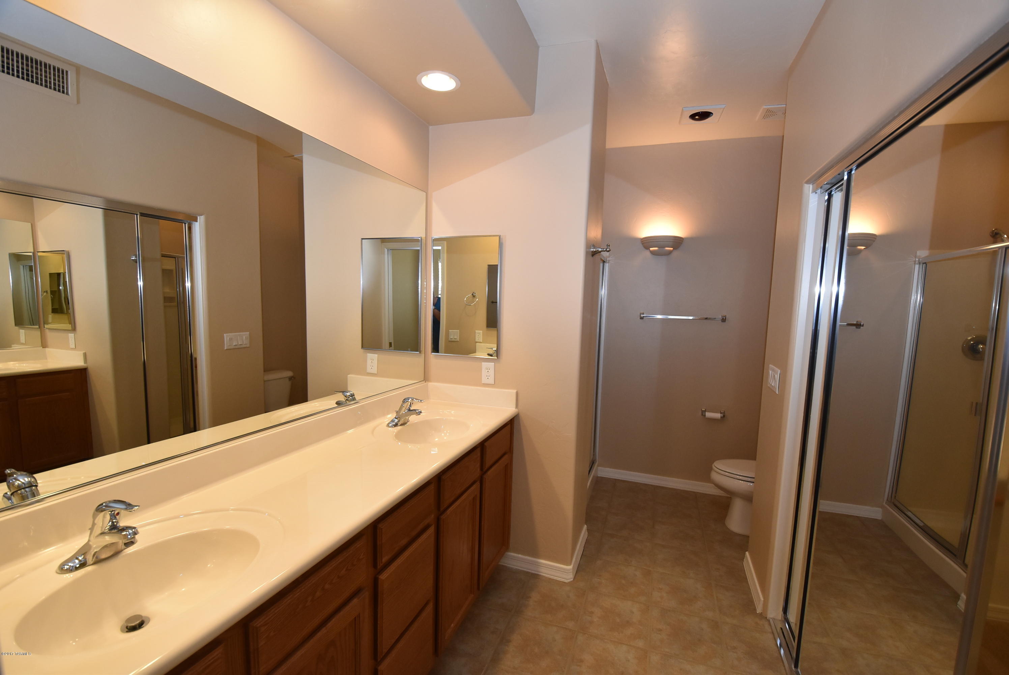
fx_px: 421
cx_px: 504
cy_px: 338
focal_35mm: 15
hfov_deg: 100.3
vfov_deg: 77.4
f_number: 5
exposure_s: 1/100
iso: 800
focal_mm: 10
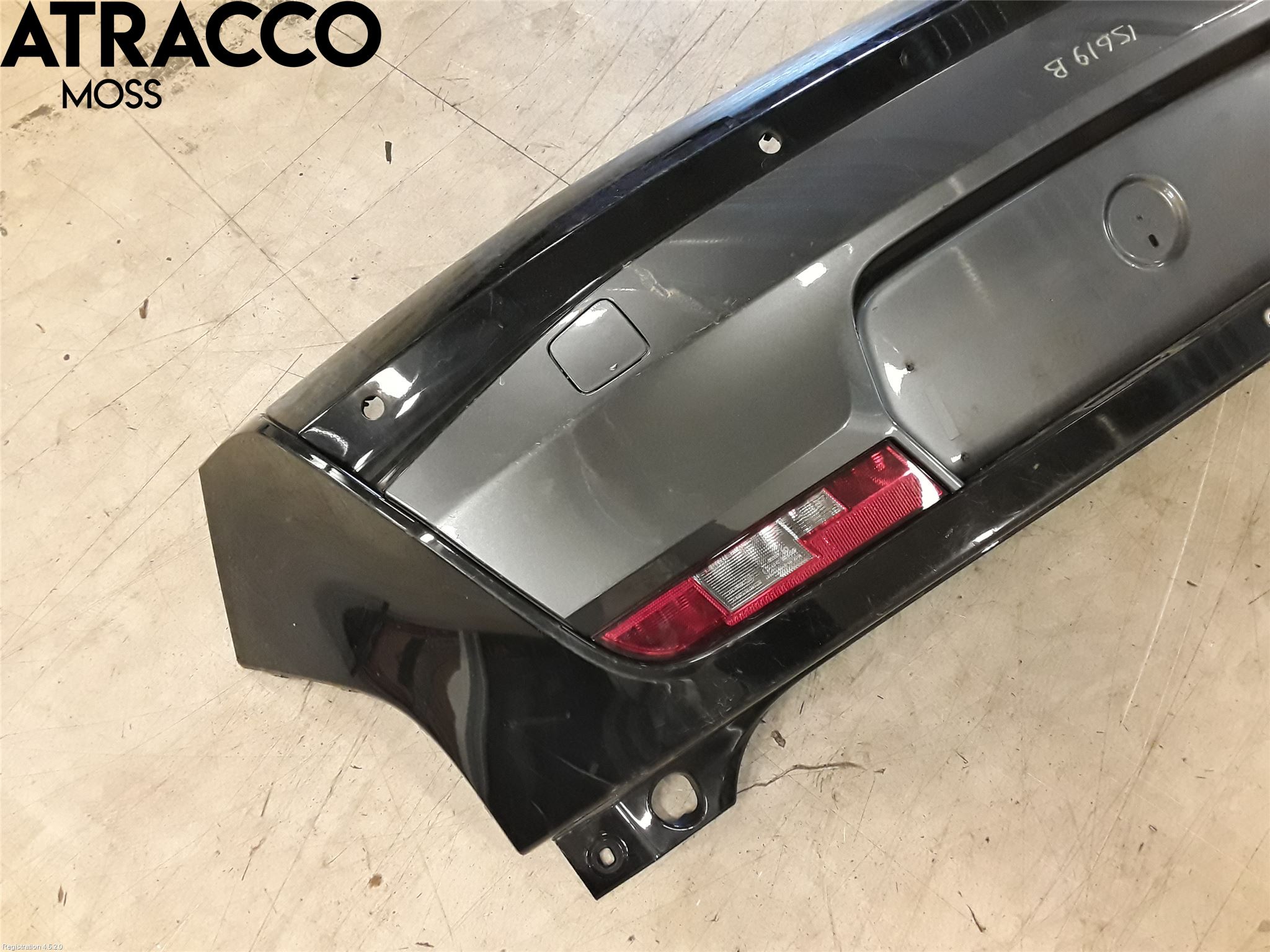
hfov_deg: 63.4
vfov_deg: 49.7
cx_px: 635
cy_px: 476
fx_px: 1027
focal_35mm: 28
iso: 200
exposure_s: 1/50
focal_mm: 2.91
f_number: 1.9
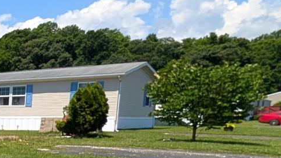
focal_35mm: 55
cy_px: 171
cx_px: -242
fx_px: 410
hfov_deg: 21.4
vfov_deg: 20.8
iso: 80
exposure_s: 1/4184
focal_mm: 2.02
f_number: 1.7
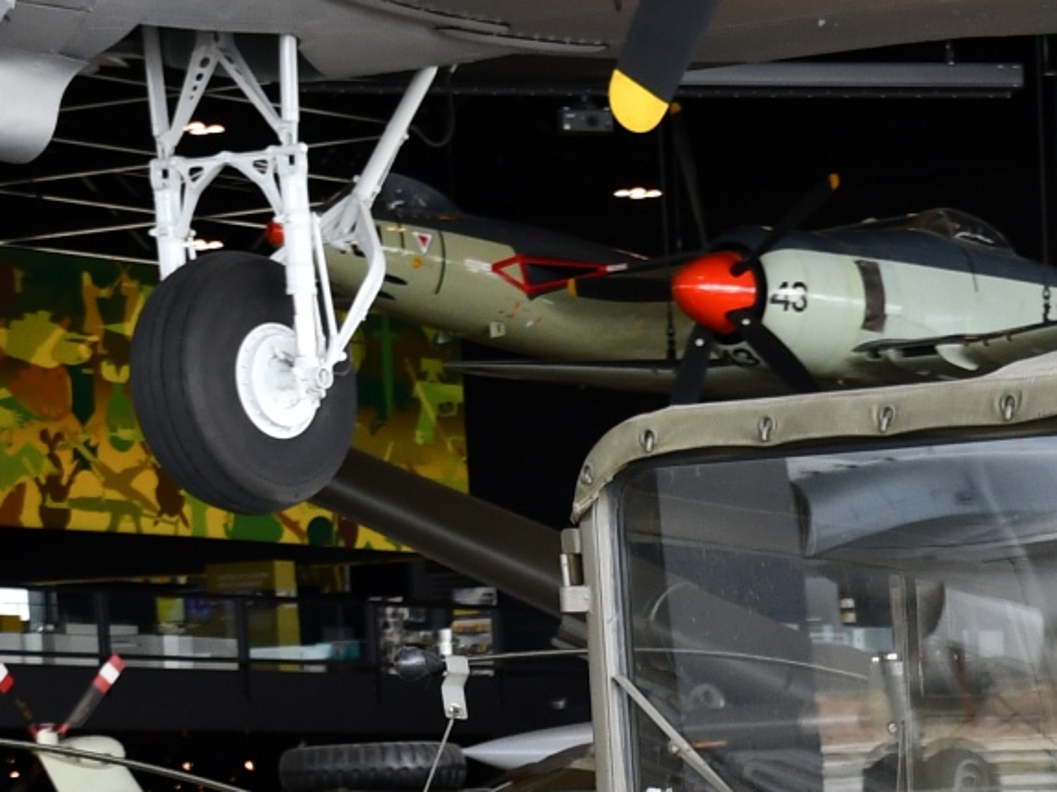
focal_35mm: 181
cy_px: 1468
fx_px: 5525
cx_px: 1355
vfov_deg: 7.9
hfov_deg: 10.7
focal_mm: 30
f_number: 4.5
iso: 400
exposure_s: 1/80
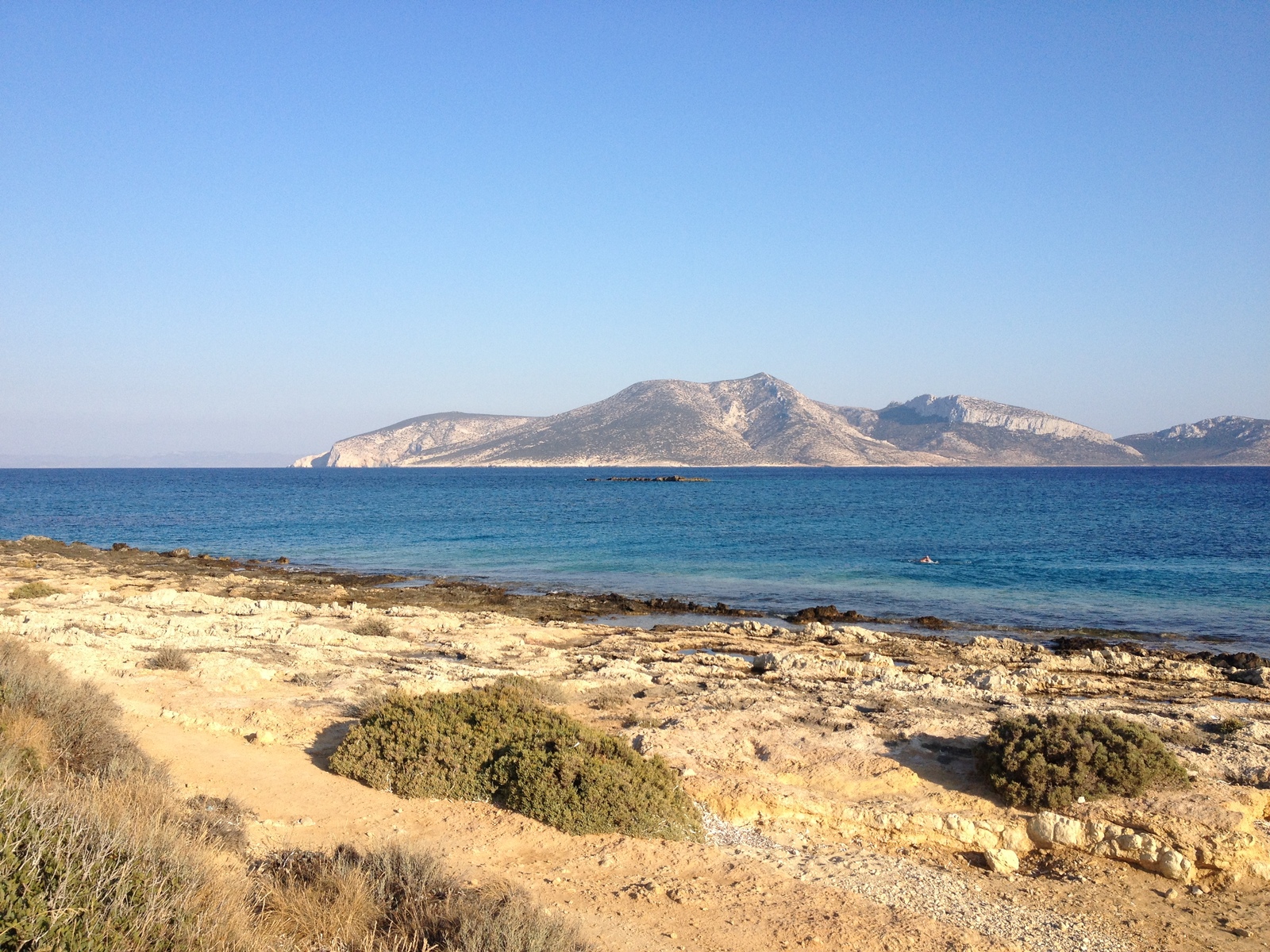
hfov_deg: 52.6
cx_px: 635
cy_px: 476
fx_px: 1284
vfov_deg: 40.7
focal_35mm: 35
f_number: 2.4
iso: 50
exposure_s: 1/1381
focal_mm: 4.28
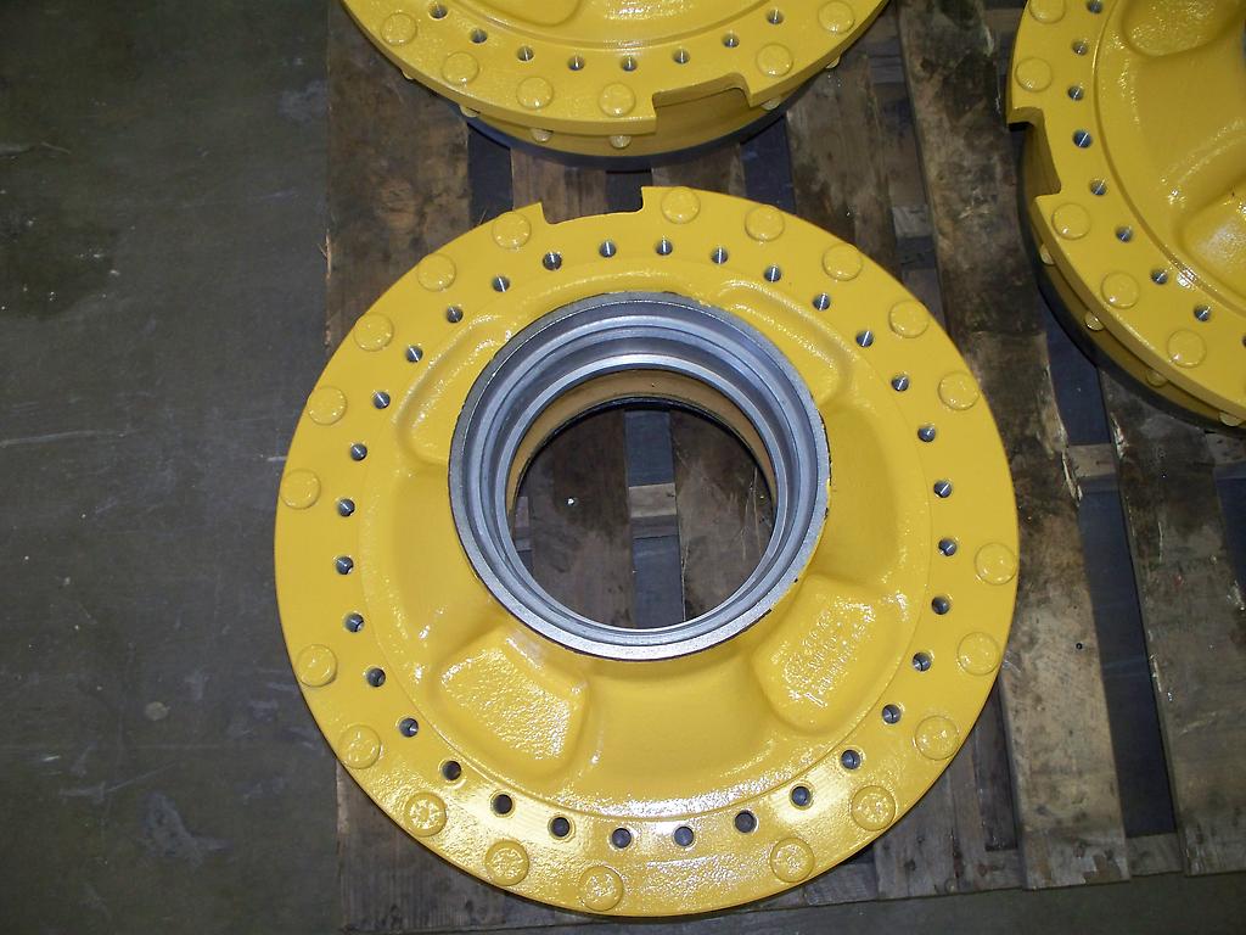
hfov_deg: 51.4
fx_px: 1296
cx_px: 623
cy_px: 468
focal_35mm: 36
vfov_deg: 39.7
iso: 200
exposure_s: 1/30
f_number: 2.8
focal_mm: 7.54
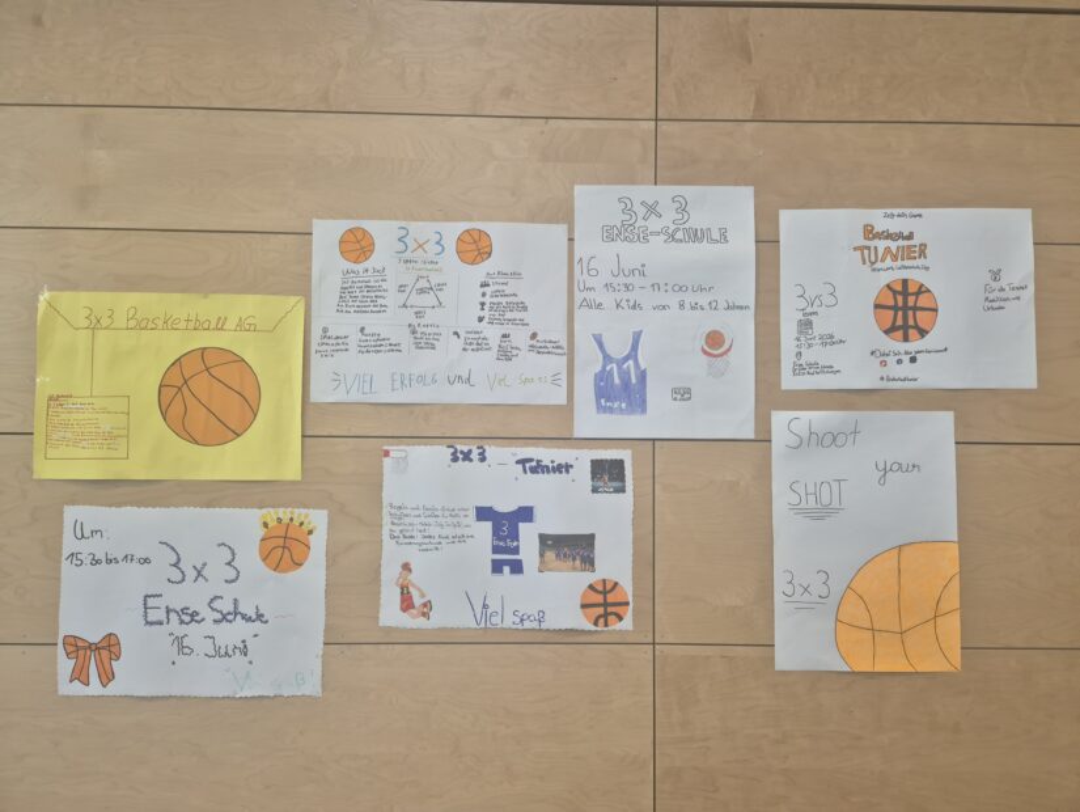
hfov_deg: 73.9
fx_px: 718
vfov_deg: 58.9
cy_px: 406
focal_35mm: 23
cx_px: 540
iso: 125
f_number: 1.8
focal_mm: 5.4
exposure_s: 1/100
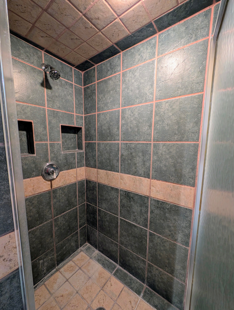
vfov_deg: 106.1
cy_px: 157
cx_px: 109
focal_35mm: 13
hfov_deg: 90.0
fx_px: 117
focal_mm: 2.23
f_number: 1.95
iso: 258
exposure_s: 1/24
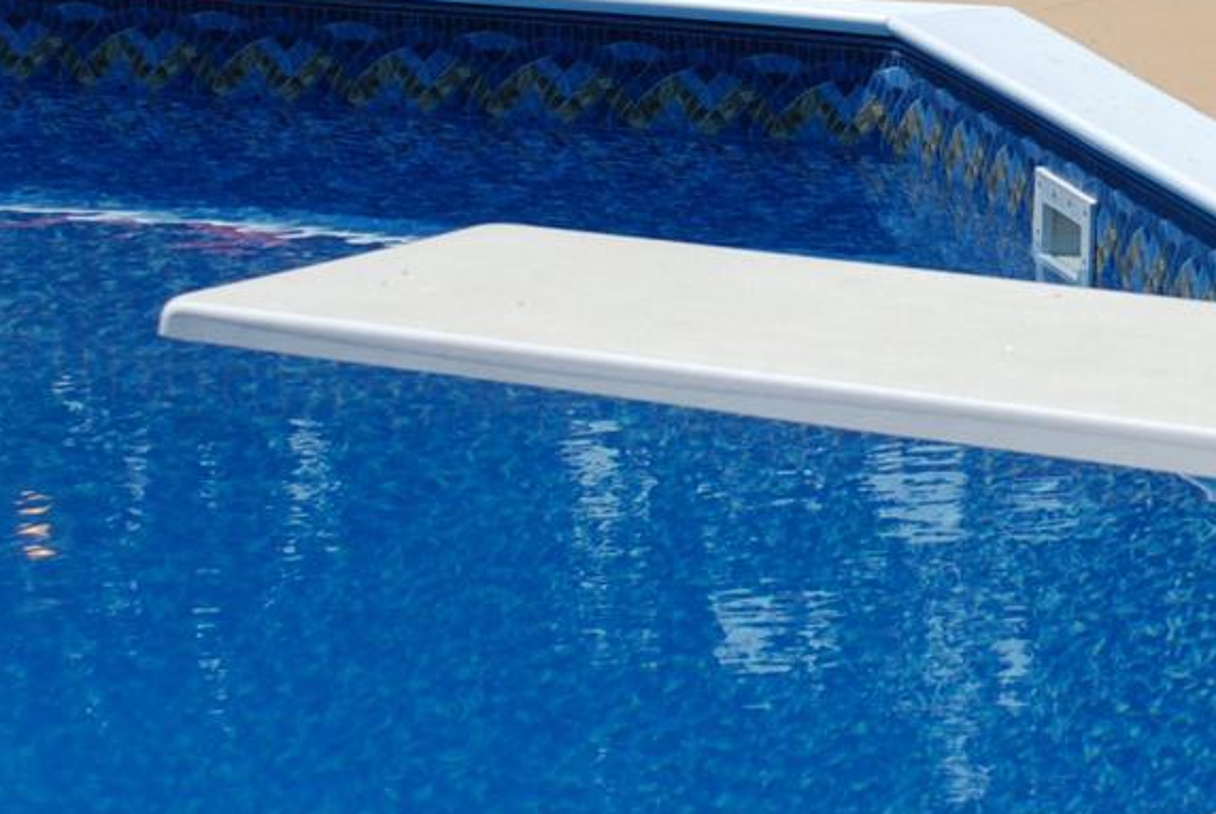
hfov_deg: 9.9
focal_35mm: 204
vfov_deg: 6.7
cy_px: 138
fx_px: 6899
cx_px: 1592
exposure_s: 1/320
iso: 100
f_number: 9
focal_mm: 38
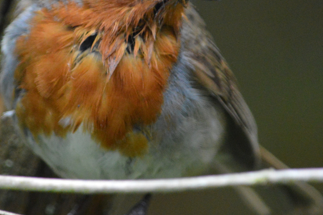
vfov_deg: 1.5
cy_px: 59
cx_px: 119
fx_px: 8084
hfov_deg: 2.3
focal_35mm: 902
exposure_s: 1/160
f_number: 5.6
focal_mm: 300
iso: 3200
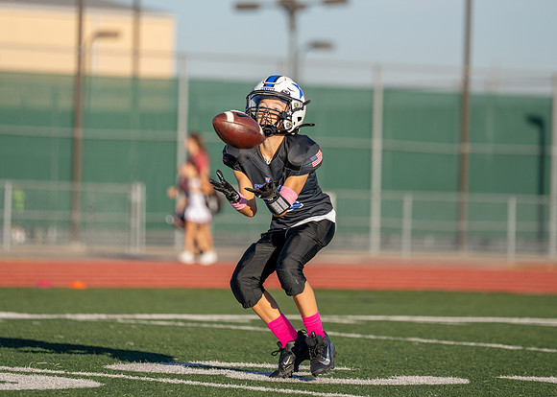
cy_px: 146
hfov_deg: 8.1
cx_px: 282
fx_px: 3911
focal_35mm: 247
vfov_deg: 5.8
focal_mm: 180
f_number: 2.8
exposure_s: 1/4000
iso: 250
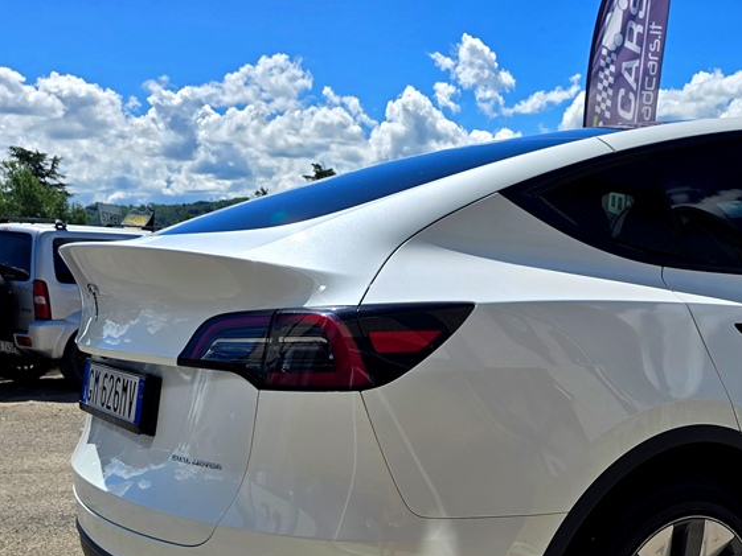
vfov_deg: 33.1
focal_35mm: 42
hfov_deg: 42.4
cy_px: 464
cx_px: 611
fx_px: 900
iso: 12
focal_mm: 6.3
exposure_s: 1/929
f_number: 1.7
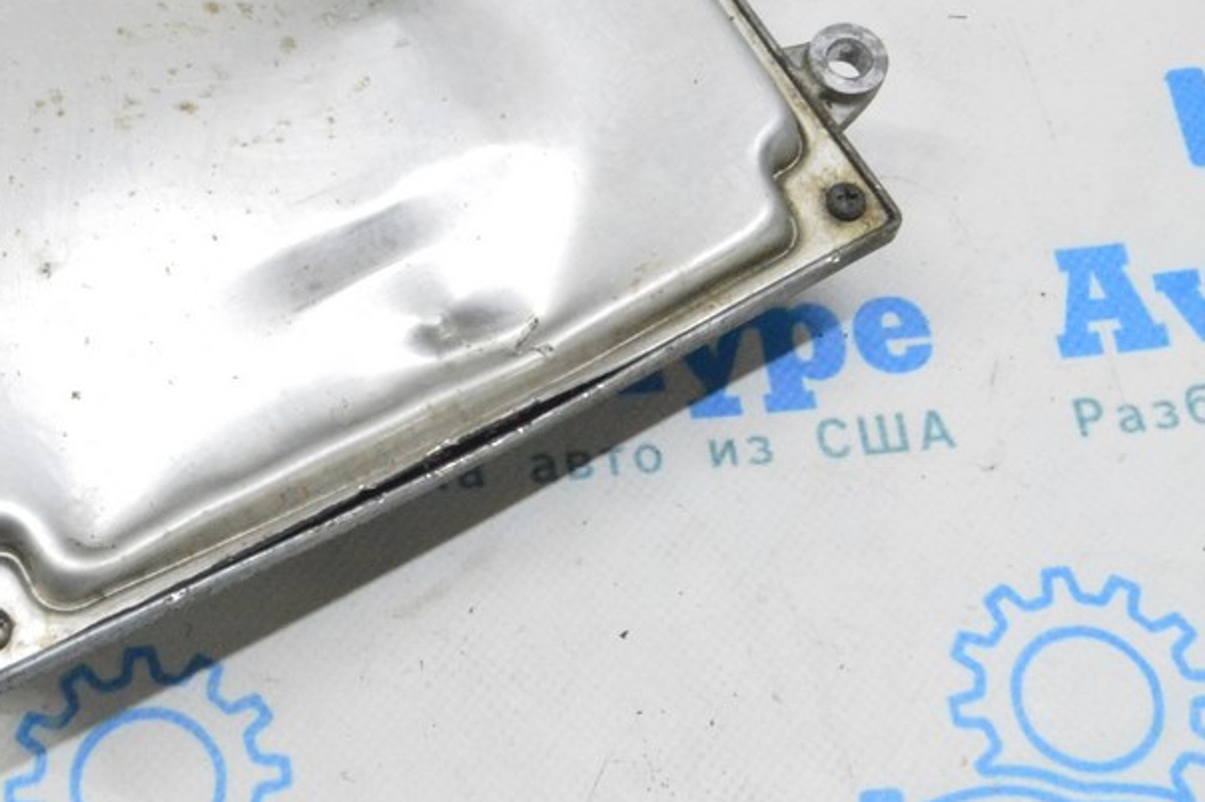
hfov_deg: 25.5
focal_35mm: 79
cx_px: 323
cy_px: 143
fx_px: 2638
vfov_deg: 17.1
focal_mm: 31
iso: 6400
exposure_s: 1/20
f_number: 20
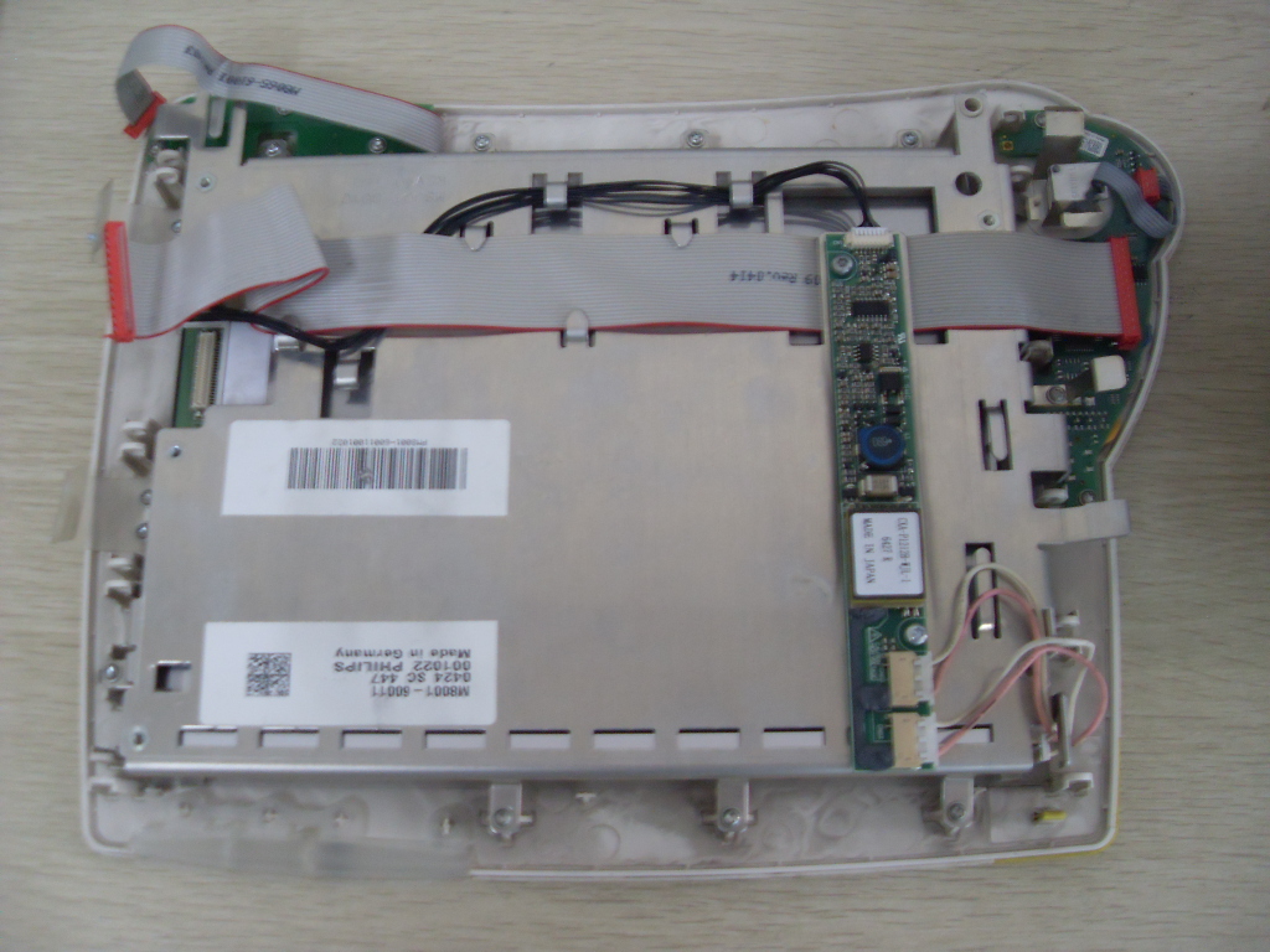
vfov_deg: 38.7
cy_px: 476
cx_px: 635
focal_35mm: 37
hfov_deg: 50.1
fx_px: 1357
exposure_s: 1/10
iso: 200
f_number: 2.8
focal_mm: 6.3
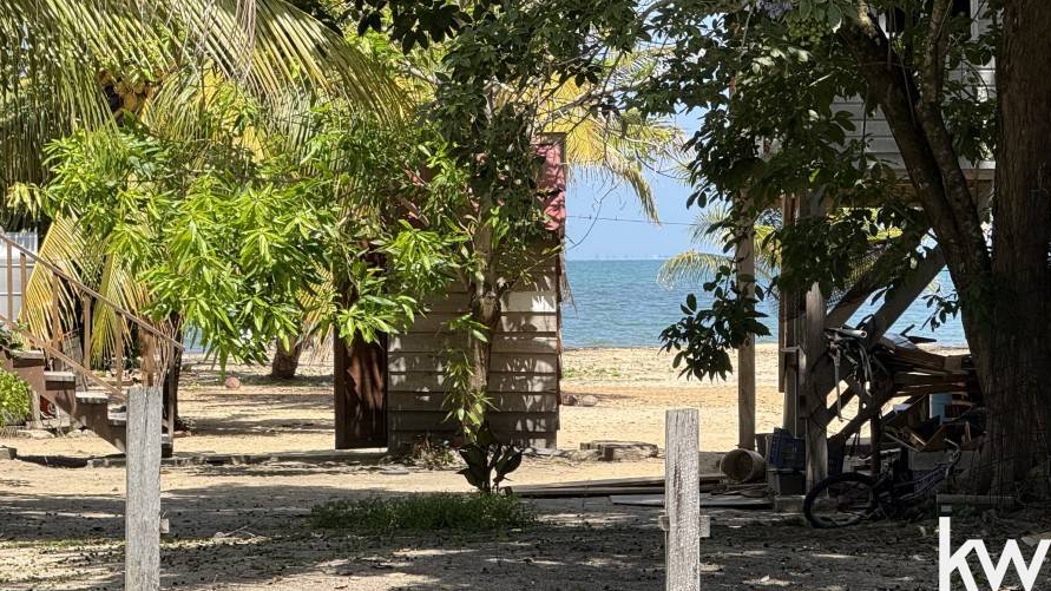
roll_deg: +0.1
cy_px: 171
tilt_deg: +0.4
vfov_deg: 6.9
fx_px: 4904
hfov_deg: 12.2
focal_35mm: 176
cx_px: 659
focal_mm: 15.66
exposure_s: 1/627
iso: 50
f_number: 2.8
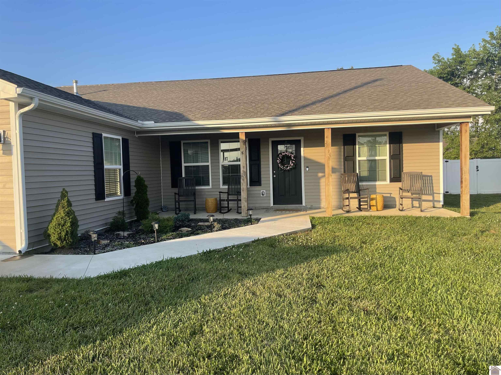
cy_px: 188
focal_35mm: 26
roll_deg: +0.9
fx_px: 376
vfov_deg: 53.1
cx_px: 250
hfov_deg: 67.3
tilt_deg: -3.2
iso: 32
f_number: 1.6
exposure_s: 1/1119
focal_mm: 5.1
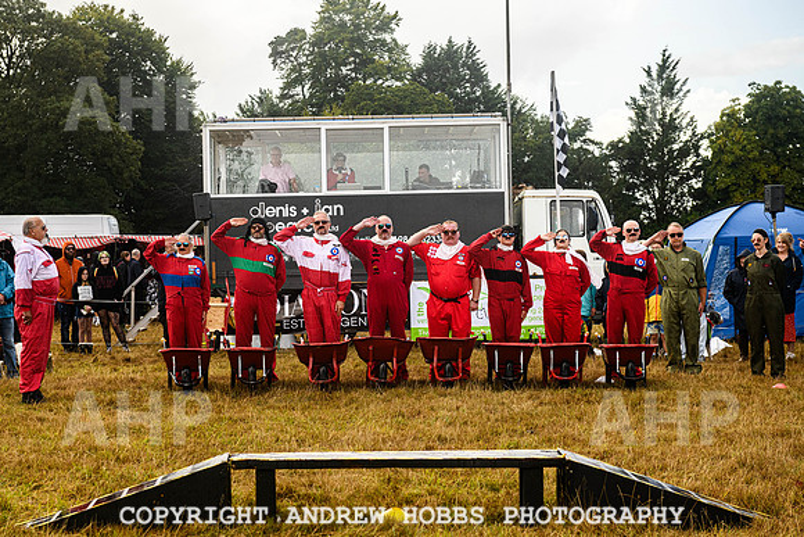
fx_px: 1719
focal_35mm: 77
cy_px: 268
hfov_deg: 26.3
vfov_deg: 17.7
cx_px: 368
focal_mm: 70
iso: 640
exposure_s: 1/2500
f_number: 6.3
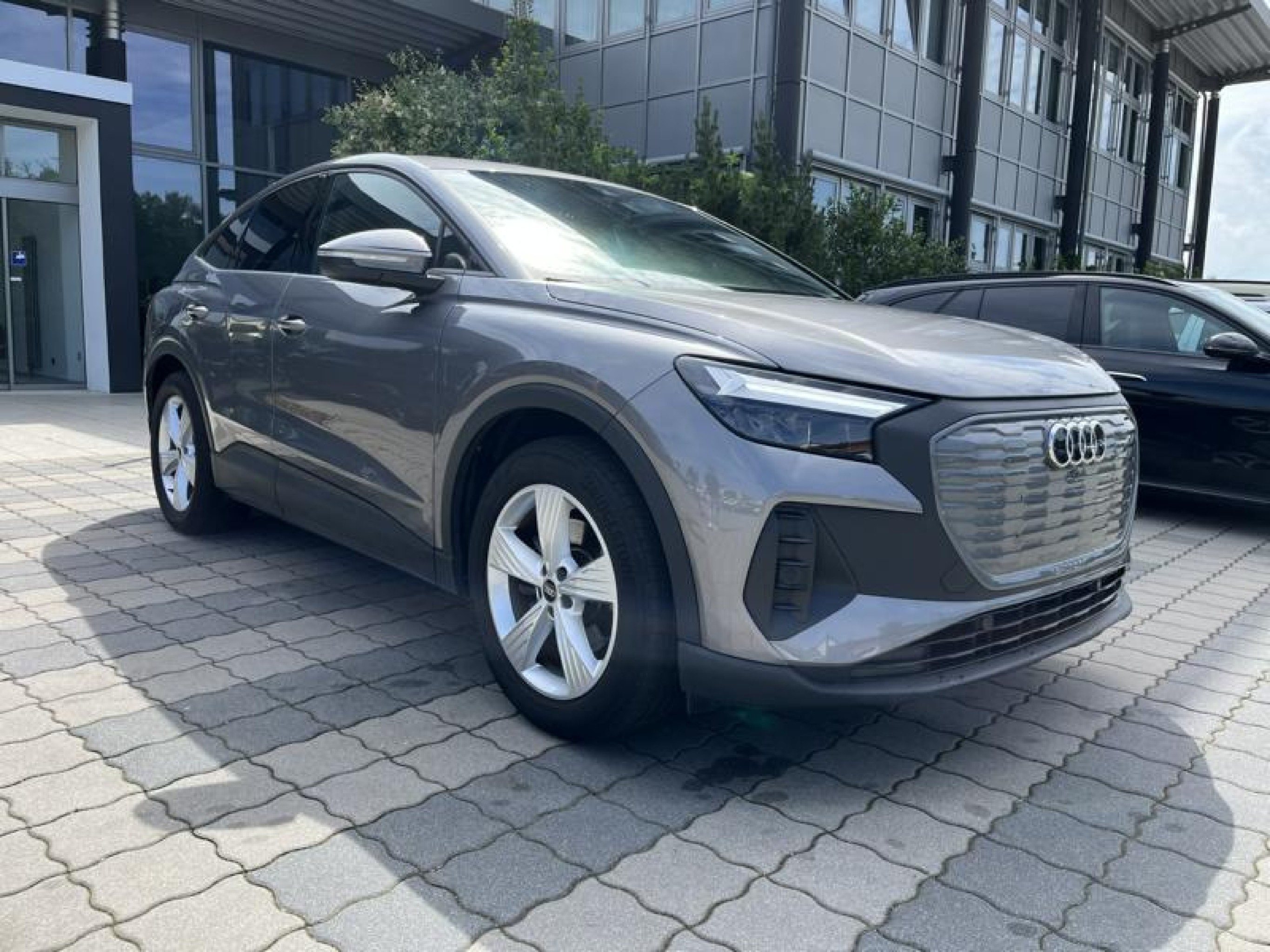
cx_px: 635
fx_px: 954
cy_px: 476
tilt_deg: -7.9
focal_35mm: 26
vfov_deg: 53.1
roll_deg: -1.6
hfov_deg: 67.3
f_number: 1.6
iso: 50
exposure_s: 1/1695
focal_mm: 5.1
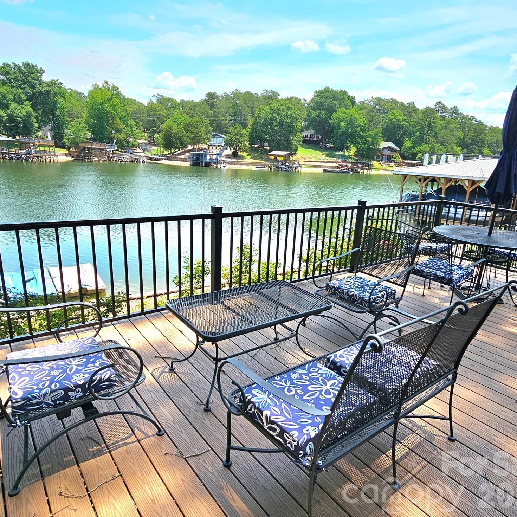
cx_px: 194
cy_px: 250
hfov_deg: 85.7
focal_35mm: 16
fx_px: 270
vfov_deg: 87.4
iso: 50
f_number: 2.2
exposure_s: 1/2000
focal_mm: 2.2
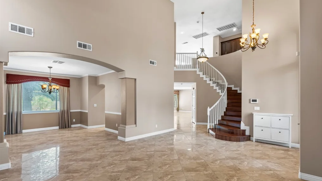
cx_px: 162
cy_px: 101
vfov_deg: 60.9
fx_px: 154
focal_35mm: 18
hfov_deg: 92.7
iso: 400
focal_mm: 17
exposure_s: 1.6
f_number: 8
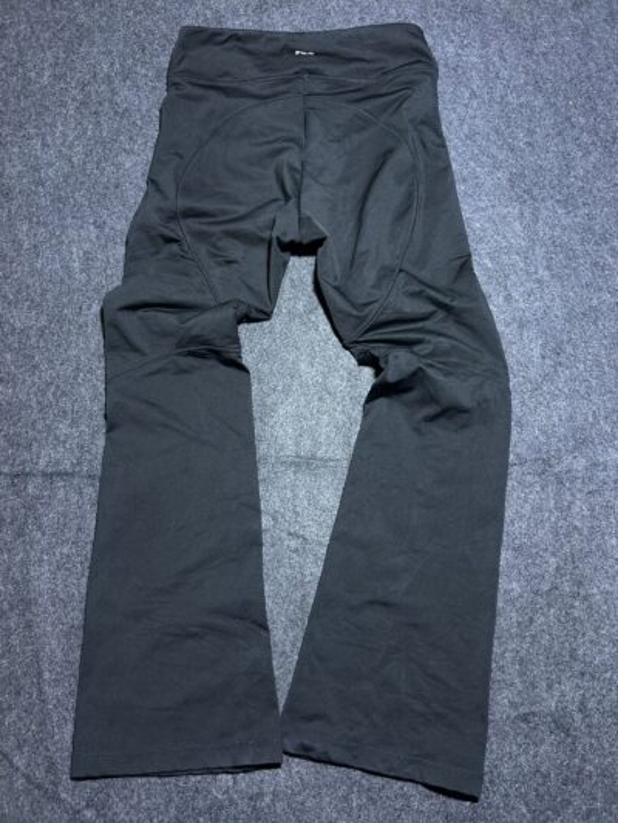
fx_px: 619
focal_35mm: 26
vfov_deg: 67.3
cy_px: 412
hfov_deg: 53.1
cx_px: 309
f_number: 1.5
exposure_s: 1/50
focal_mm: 5.7
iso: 160
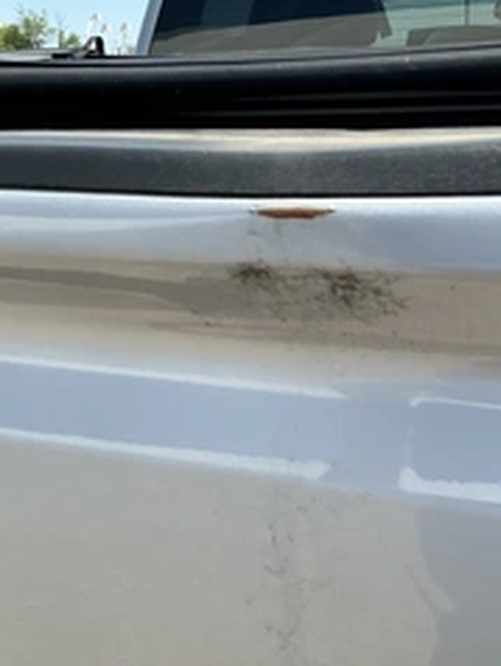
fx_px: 905
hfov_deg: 30.9
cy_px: 381
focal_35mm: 47
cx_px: 280
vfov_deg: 40.3
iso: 25
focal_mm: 3
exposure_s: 1/997
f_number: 1.8
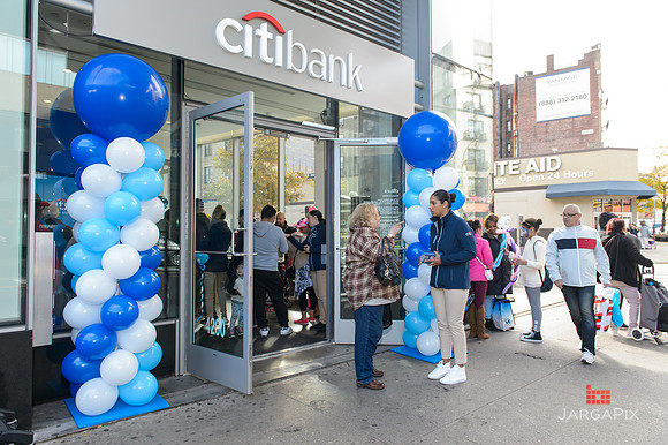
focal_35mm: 24
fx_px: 445
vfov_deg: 53.1
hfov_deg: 73.8
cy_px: 222
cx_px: 334
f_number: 4
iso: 400
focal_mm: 24
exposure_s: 1/125
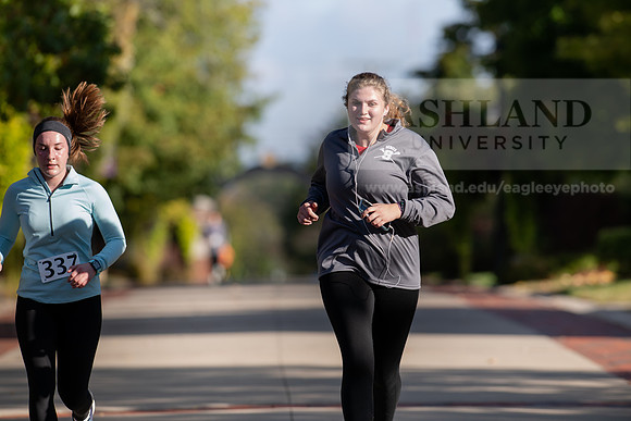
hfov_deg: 6.9
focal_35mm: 300
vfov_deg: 4.6
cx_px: 316
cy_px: 210
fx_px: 5259
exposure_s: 1/800
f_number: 4.5
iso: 200
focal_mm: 300
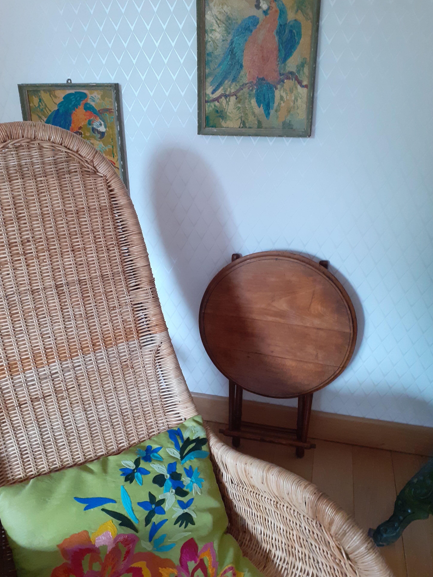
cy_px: 272
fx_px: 484
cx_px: 215
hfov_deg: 48.2
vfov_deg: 61.6
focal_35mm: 29
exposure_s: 1/50
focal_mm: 3.6
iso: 200
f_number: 1.9
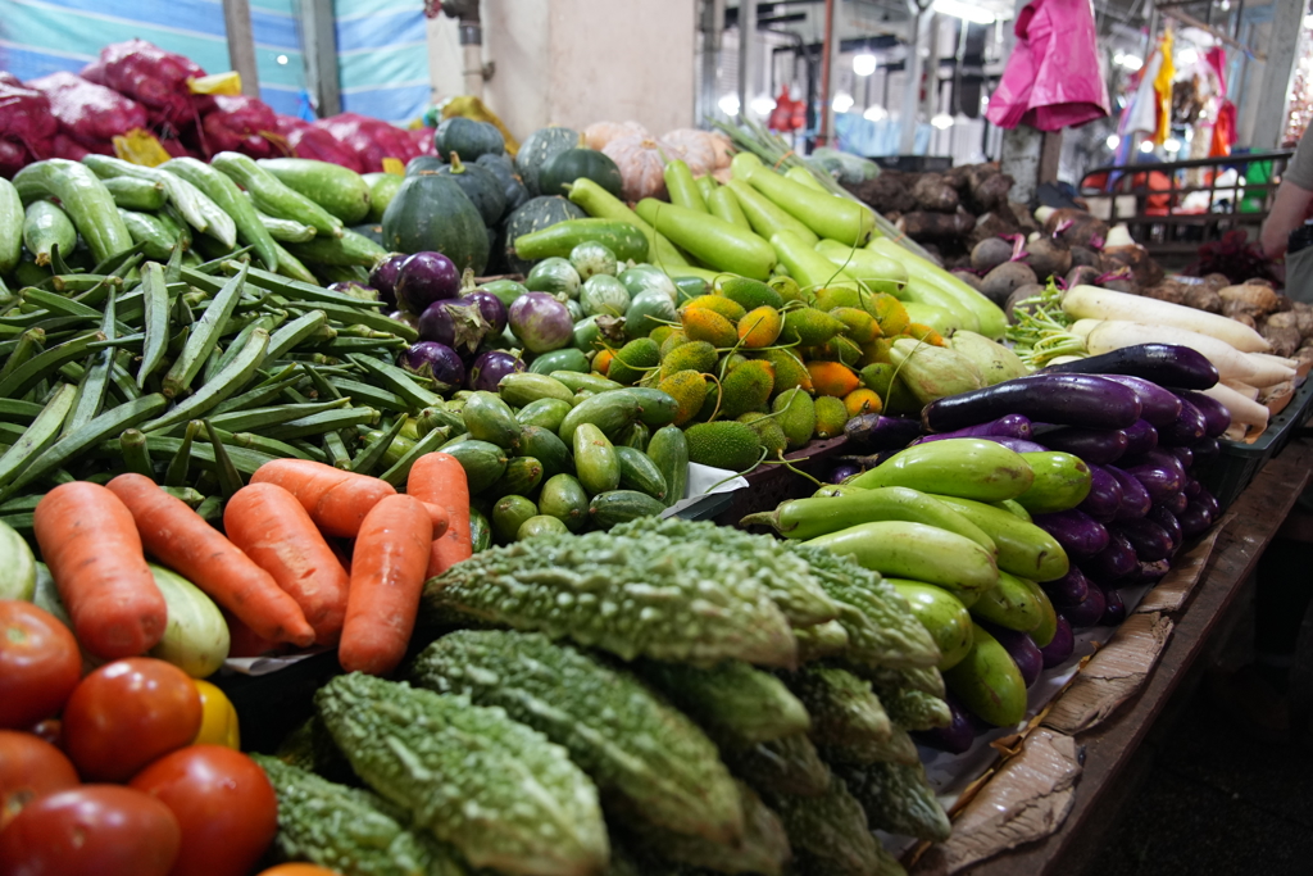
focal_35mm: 24
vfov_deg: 53.1
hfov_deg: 73.7
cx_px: 656
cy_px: 438
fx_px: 875
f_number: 4
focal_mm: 24
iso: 2000
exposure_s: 1/160
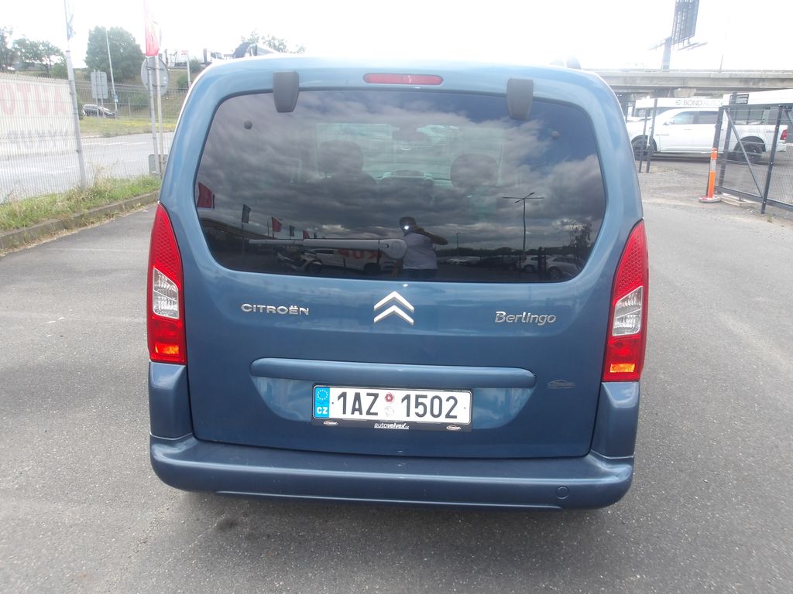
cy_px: 297
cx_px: 396
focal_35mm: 27
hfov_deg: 65.3
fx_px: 619
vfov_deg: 51.4
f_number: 3
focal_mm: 4.9
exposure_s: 1/221
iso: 100
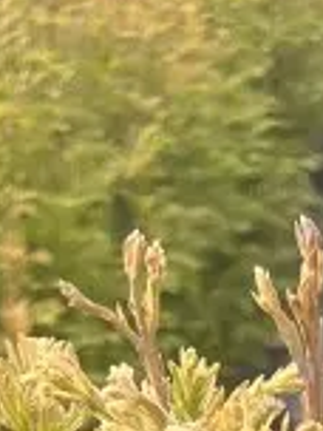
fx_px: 2302
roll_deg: -2.5
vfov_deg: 8.1
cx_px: 323
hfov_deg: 8.0
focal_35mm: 185
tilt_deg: -32.7
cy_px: 1511
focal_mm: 5.1
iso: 50
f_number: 1.6
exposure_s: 1/504
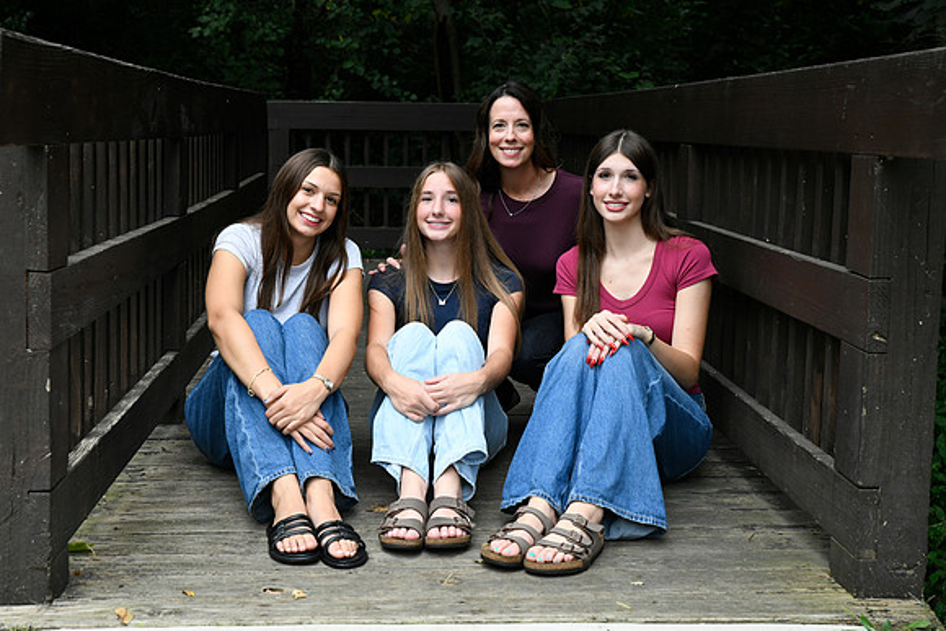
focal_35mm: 50
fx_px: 1314
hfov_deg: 39.6
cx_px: 473
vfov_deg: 27.0
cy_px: 316
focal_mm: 50
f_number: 6.3
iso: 1600
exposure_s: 1/160
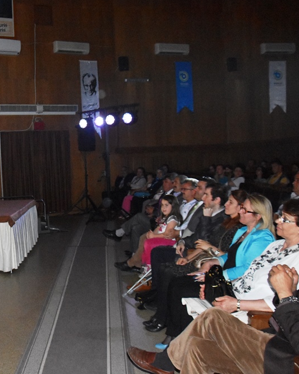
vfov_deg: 46.8
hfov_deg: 35.9
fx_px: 431
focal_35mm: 39
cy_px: 186
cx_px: 30
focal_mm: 18
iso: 6400
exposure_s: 1/60
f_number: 3.5
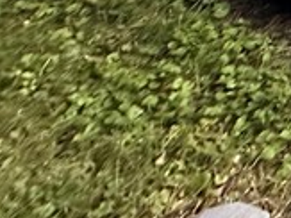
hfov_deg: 11.6
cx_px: 869
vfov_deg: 11.4
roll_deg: +0.3
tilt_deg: -2.8
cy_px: -404
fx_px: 739
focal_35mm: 88
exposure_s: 1/99
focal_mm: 2.22
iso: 160
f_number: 2.2
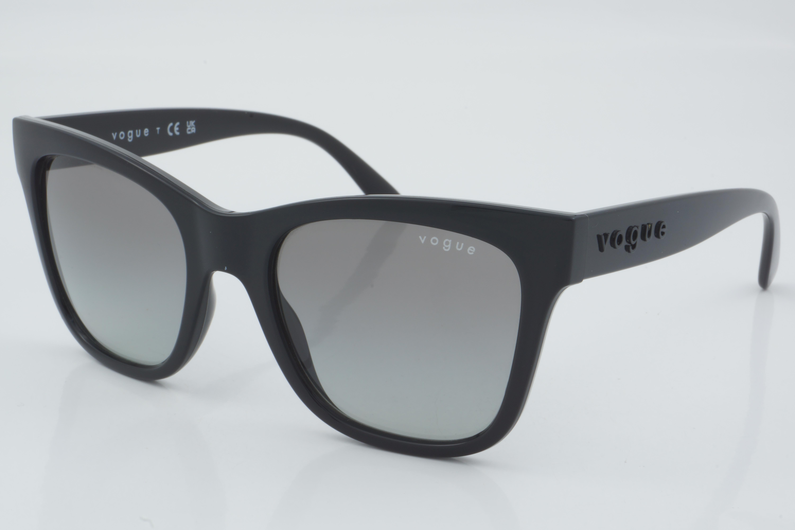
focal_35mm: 75
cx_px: 398
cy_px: 265
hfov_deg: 27.0
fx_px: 1656
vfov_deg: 18.2
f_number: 32
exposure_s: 1/3
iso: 100
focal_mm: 50
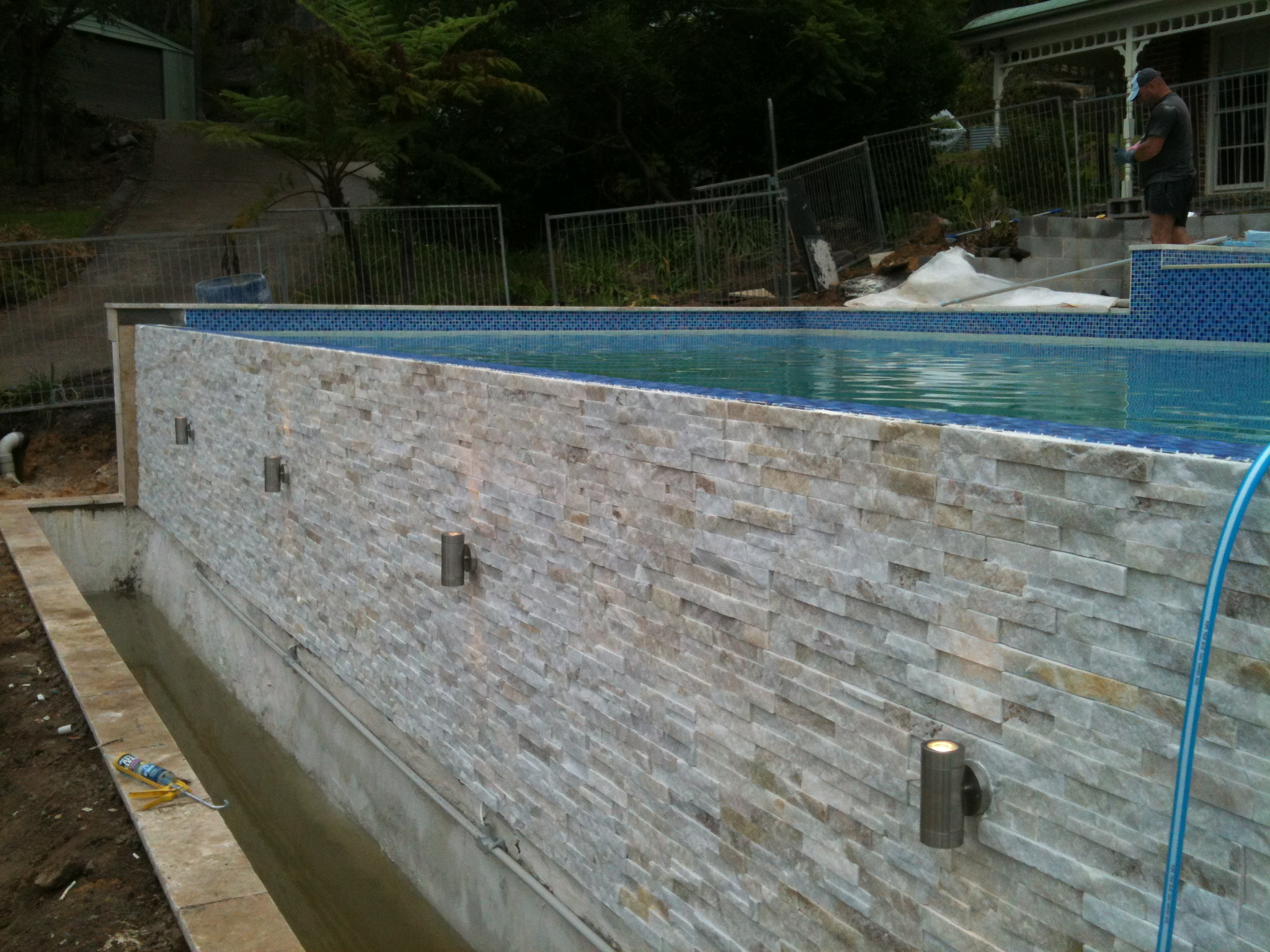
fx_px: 1284
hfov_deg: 52.6
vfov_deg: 40.7
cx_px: 635
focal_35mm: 35
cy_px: 476
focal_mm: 3.85
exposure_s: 1/501
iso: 64
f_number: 2.8
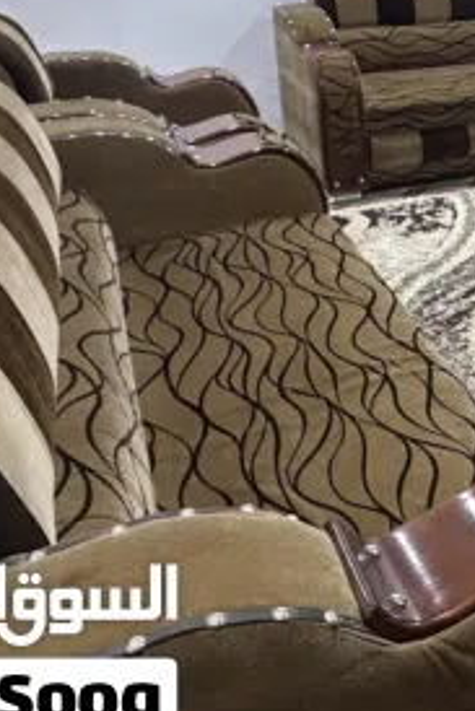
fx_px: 672
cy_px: 189
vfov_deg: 53.6
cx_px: 568
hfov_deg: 32.3
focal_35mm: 34
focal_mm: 2.22
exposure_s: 1/100
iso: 320
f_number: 2.2
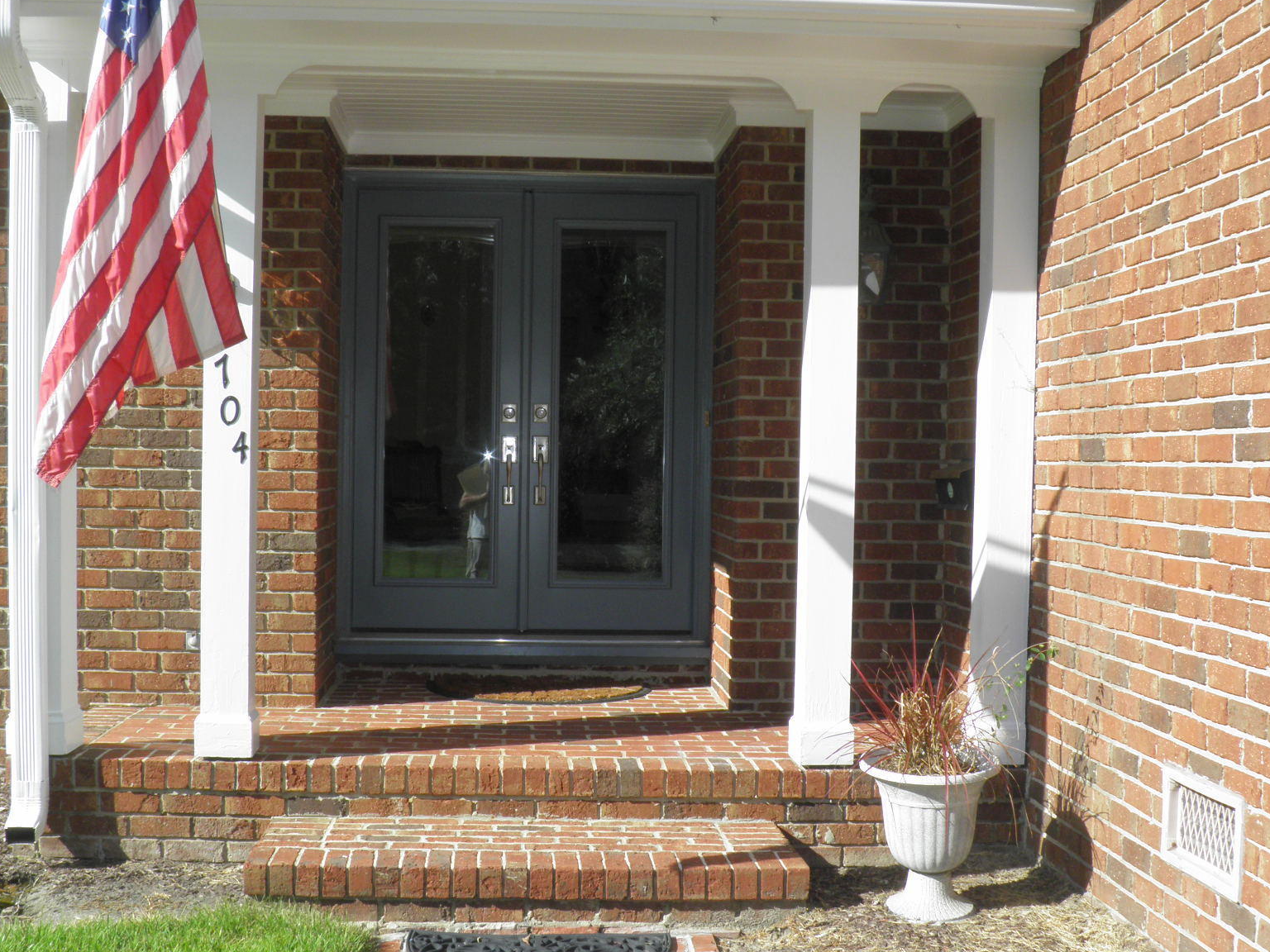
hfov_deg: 46.7
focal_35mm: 40
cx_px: 557
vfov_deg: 36.0
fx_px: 1468
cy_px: 464
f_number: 5.9
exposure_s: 1/160
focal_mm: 5.5
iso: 50
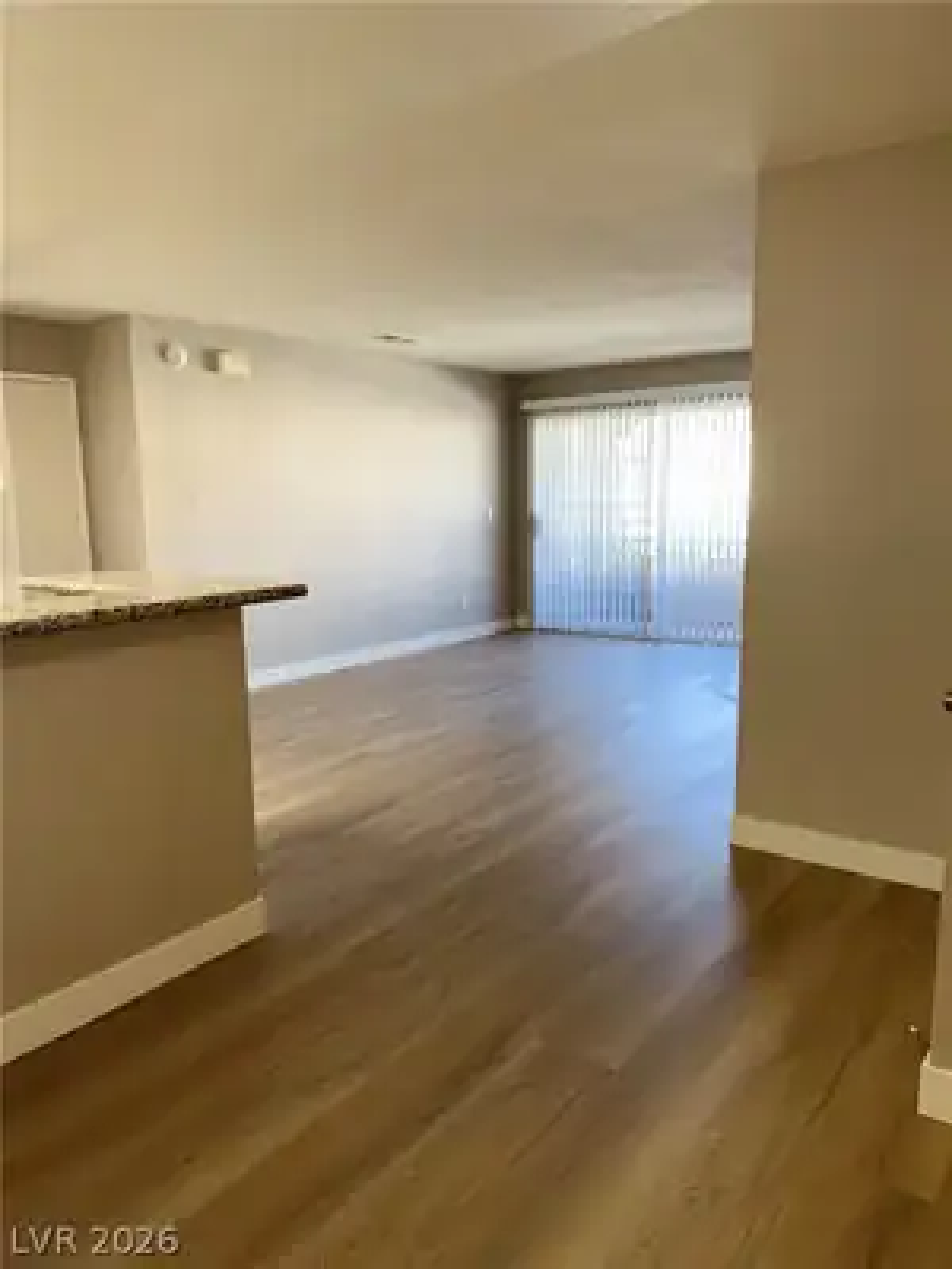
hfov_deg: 56.8
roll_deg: +0.4
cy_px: 634
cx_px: 476
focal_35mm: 24
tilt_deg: -9.9
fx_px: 880
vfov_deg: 71.6
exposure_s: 1/48
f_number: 1.78
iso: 64
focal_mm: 6.76
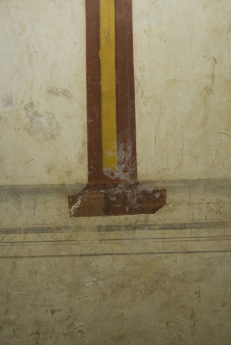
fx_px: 460
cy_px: 172
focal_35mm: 48
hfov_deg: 28.2
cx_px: 116
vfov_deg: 41.1
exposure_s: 1/5
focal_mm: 32
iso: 200
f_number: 3
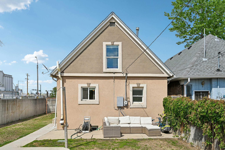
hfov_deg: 61.9
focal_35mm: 30
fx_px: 187
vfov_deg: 43.6
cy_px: 75
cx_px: 112
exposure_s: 1/125
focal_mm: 30
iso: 64
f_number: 11
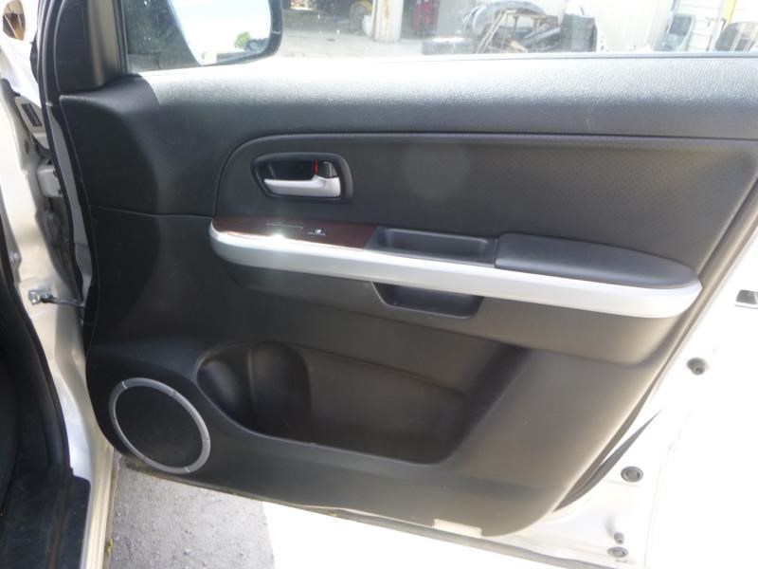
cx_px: 379
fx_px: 547
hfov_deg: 69.4
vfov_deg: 54.9
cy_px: 284
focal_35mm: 25
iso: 125
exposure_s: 1/60
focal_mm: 4.5
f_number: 3.9
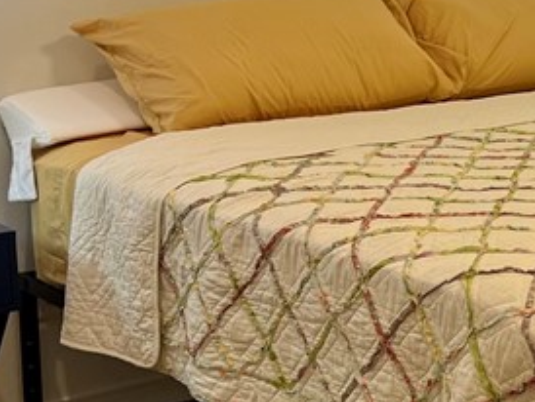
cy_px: 189
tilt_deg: -12.2
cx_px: 676
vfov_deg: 15.3
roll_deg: -2.7
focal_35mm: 97
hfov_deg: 18.9
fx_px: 1500
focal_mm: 5.7
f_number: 1.5
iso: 64
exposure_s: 1/60
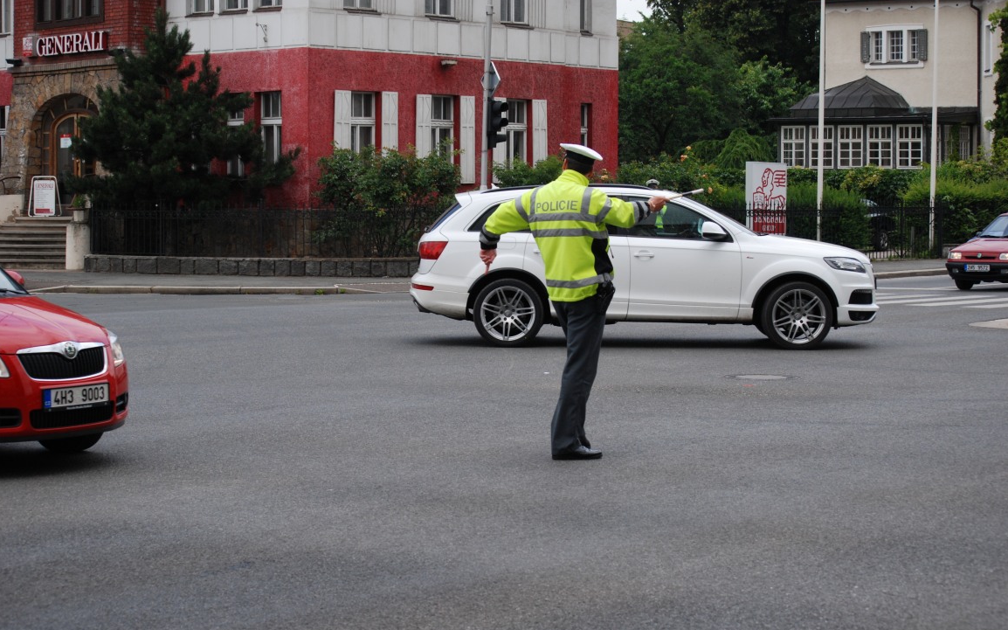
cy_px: 332
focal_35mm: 77
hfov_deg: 26.8
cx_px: 505
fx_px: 2115
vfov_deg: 16.9
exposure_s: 1/800
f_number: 5.6
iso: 320
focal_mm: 50
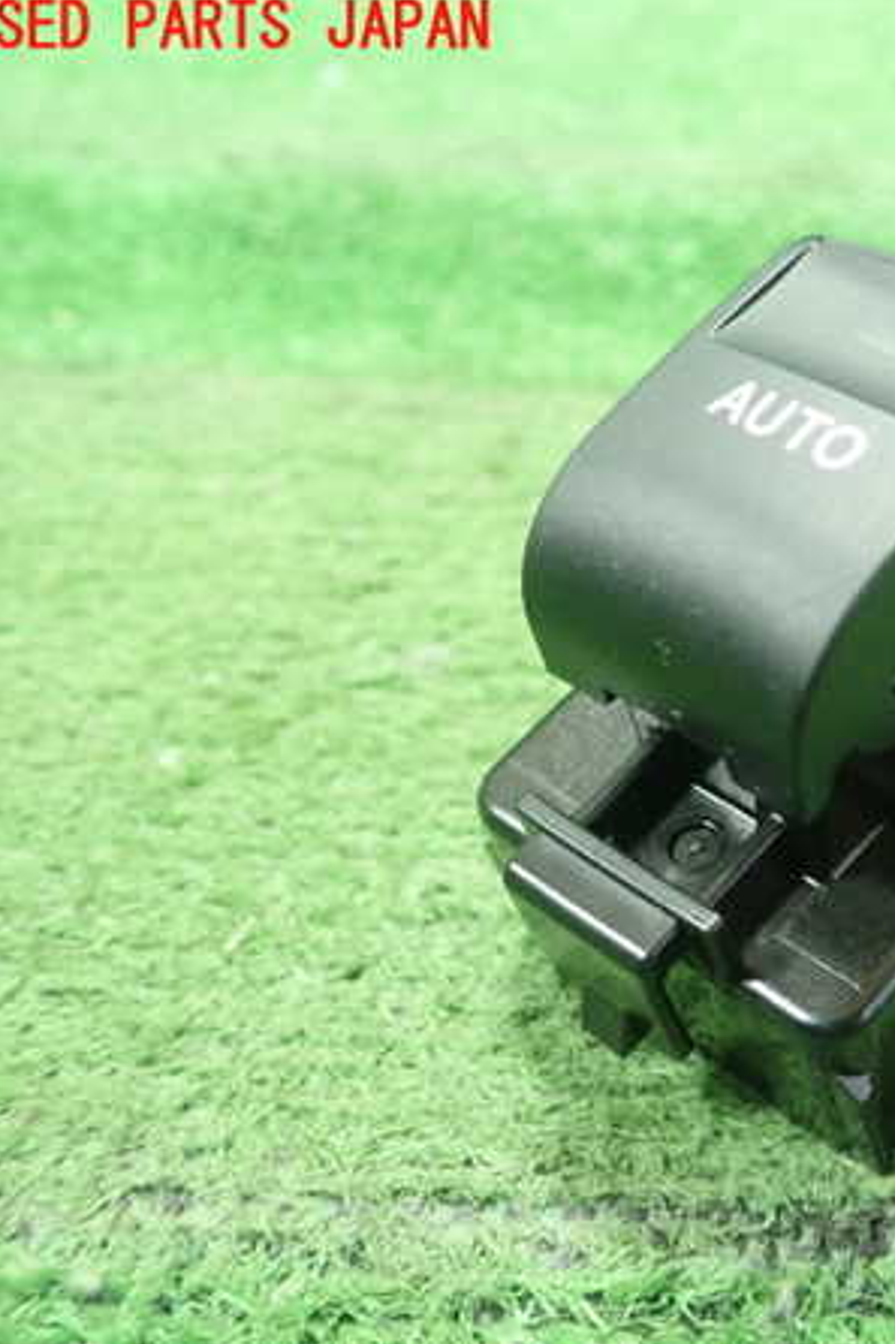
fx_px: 1567
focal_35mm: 42
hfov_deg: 30.1
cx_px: 847
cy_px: 669
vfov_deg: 46.4
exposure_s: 1/100
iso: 800
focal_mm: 5.5
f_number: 2.3
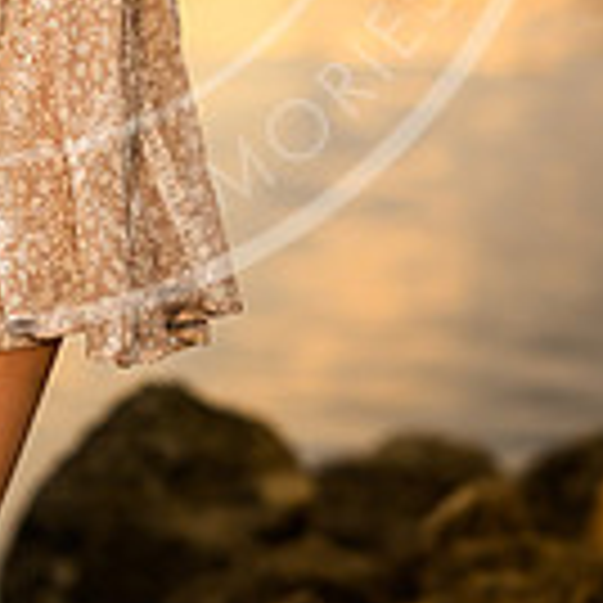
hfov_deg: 7.2
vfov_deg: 7.1
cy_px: -292
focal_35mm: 243
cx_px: -45
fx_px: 4789
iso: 640
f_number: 3.2
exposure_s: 1/800
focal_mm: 85
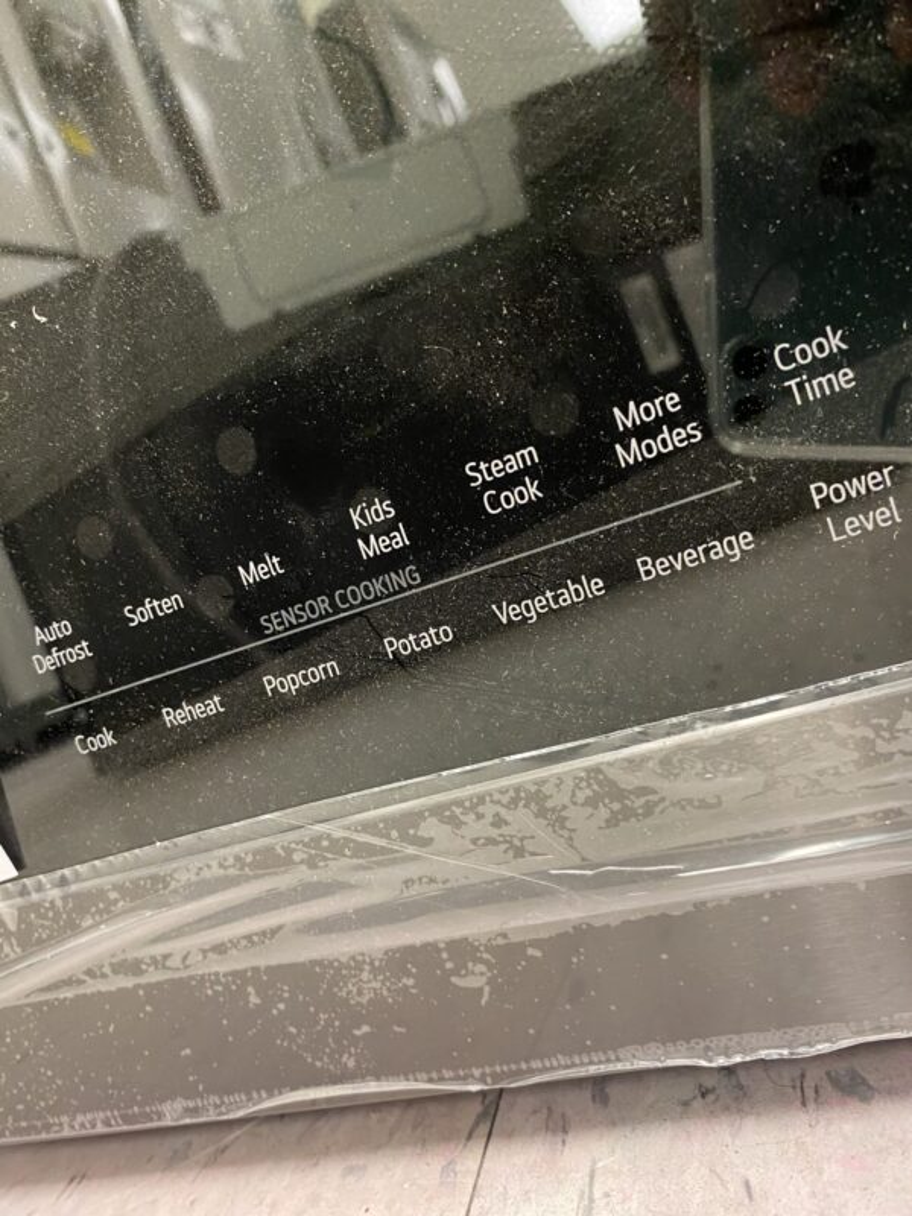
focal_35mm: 26
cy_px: 608
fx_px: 913
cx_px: 456
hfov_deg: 53.1
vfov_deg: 67.3
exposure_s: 1/33
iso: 500
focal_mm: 4.25
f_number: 1.8
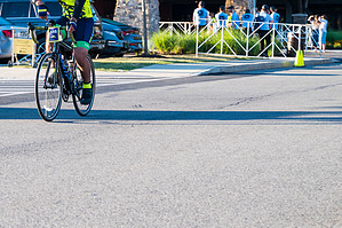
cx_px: 61
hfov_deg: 15.0
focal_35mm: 136
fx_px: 1291
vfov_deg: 10.0
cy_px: 40
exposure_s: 1/250
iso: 400
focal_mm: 70
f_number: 6.3
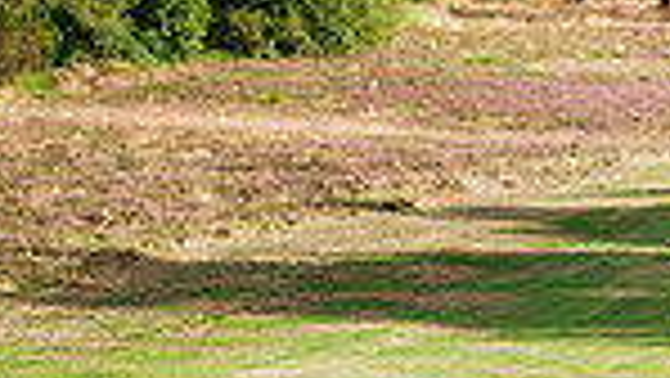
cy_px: -374
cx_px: 1246
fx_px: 5084
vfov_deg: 4.2
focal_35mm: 286
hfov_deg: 7.3
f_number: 7.1
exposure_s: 1/800
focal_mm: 70
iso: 500
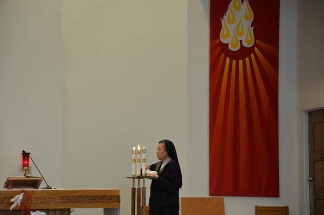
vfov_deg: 8.7
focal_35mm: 158
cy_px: 108
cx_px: 162
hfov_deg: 13.1
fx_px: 1415
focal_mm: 105
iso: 800
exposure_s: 1/40
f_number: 5.3
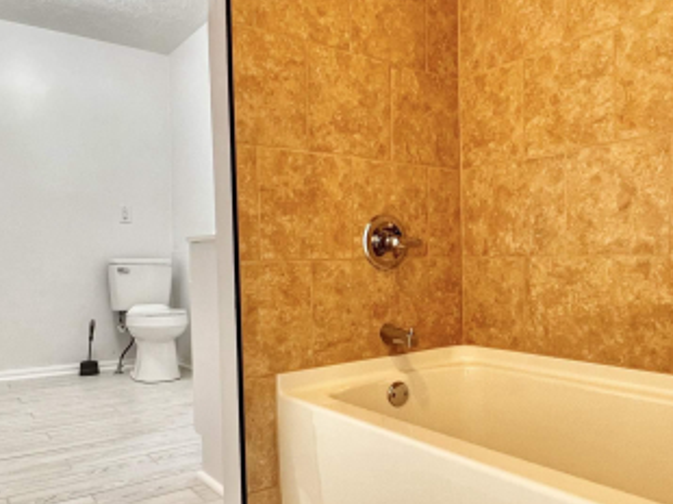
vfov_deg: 49.6
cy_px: 282
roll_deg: +1.0
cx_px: 407
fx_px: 544
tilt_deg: -2.5
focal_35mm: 28
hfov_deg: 62.9
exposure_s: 1/60
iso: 200
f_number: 1.8
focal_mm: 1.57
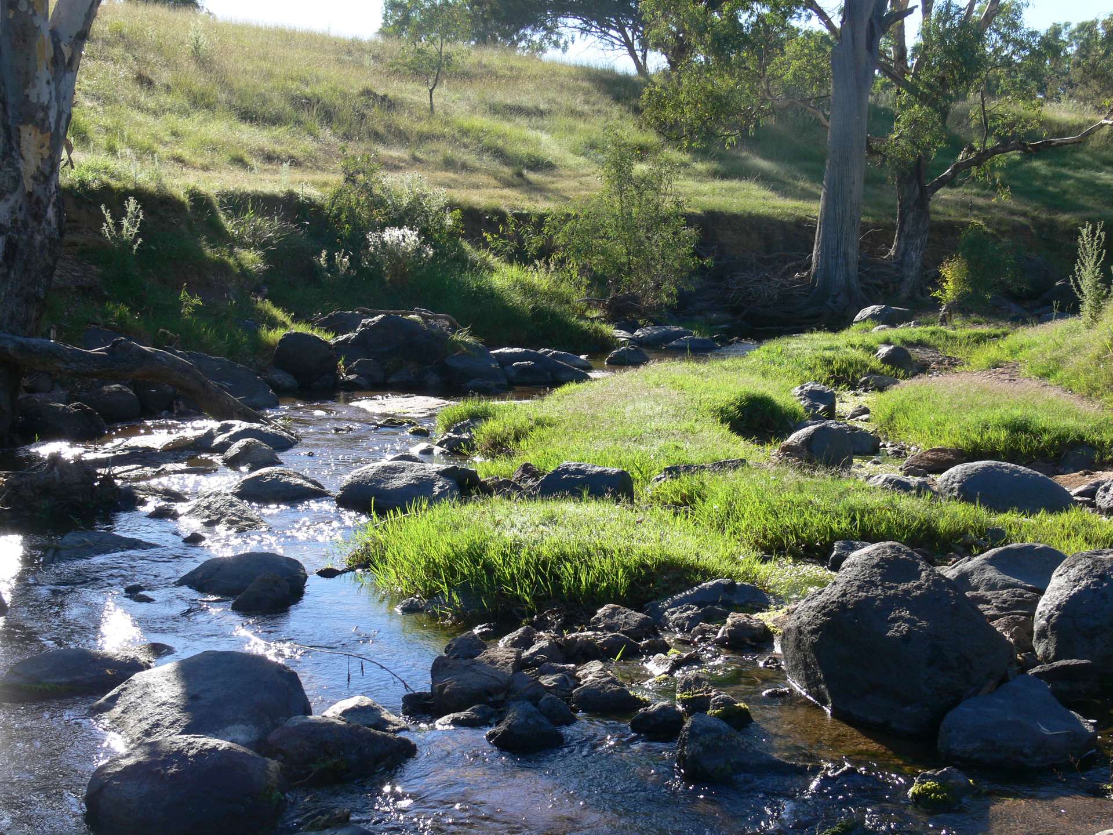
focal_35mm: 55
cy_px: 418
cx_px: 556
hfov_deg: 34.9
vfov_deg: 26.6
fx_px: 1768
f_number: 5.6
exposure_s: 1/160
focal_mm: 11.7
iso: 80
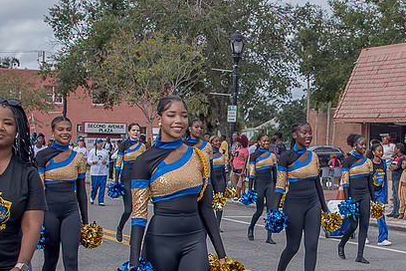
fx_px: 834
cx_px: 278
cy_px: 182
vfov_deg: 18.4
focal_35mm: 74
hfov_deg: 27.1
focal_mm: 35
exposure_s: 1/500
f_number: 4
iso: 100
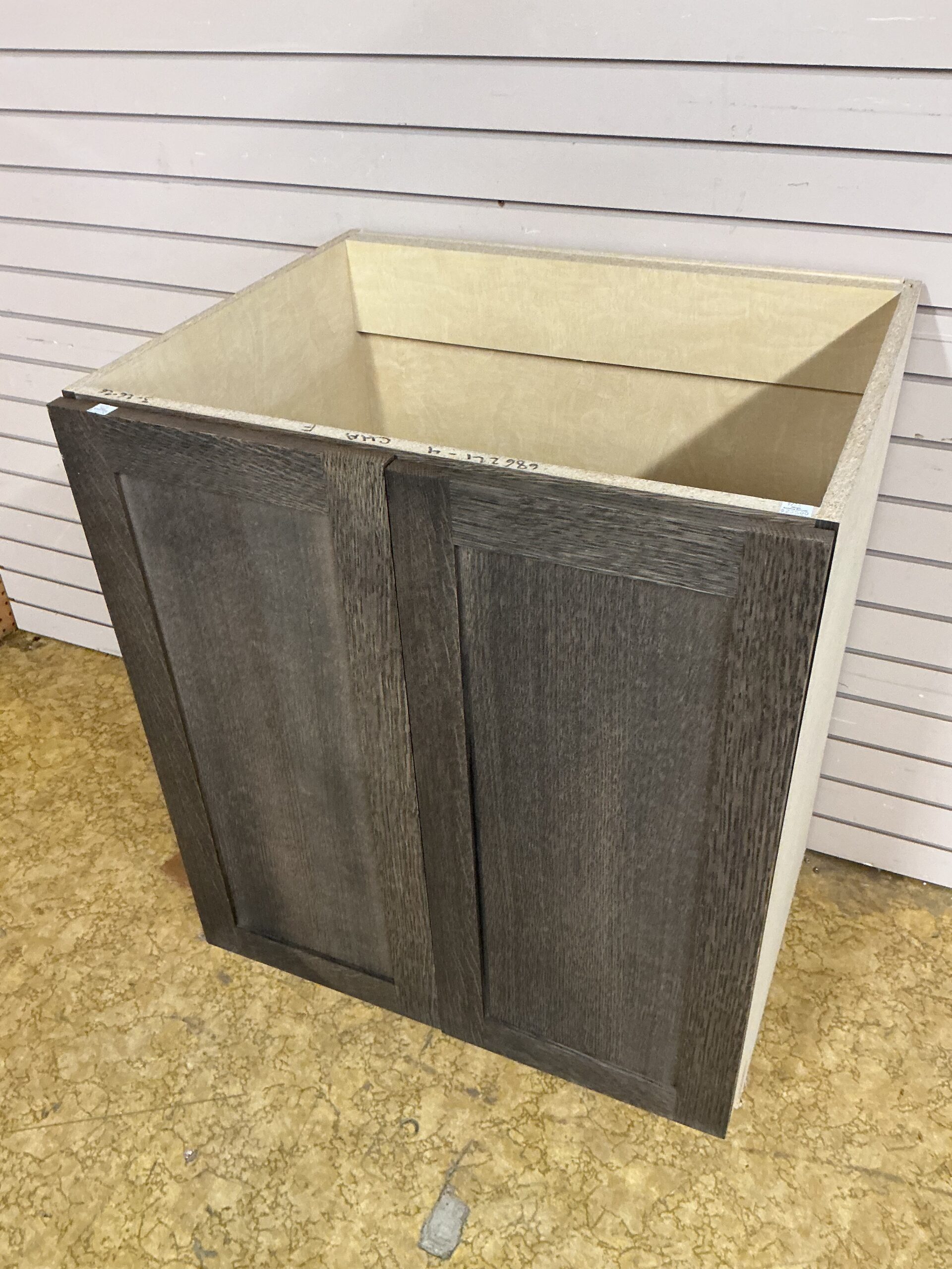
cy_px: 634
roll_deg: +3.9
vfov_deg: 61.7
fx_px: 1063
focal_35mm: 29
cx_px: 476
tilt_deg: -37.4
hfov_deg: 48.2
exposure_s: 1/60
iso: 200
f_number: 1.8
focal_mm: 3
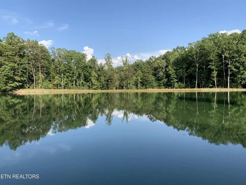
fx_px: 185
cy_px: 92
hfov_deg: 67.3
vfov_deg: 53.1
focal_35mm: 26
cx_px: 123
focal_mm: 4.25
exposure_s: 1/1176
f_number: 1.8
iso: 25
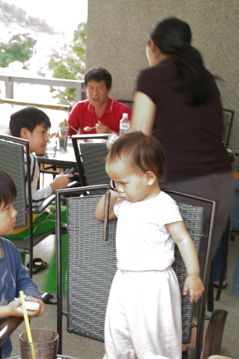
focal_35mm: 75
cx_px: 120
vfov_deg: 27.0
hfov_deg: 18.2
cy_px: 180
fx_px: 748
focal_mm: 50
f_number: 6.3
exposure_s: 1/15
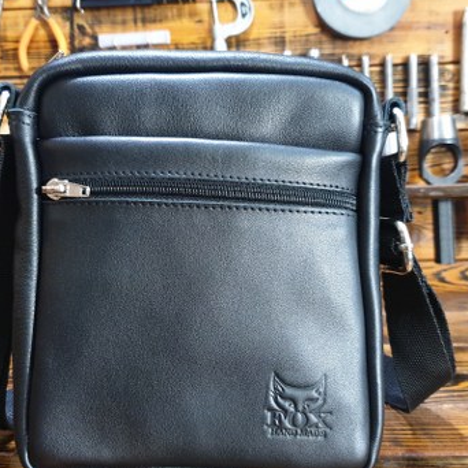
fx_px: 658
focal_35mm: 43
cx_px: 196
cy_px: 248
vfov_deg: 39.2
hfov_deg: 39.1
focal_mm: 4.3
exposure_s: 1/50
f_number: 1.5
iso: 320
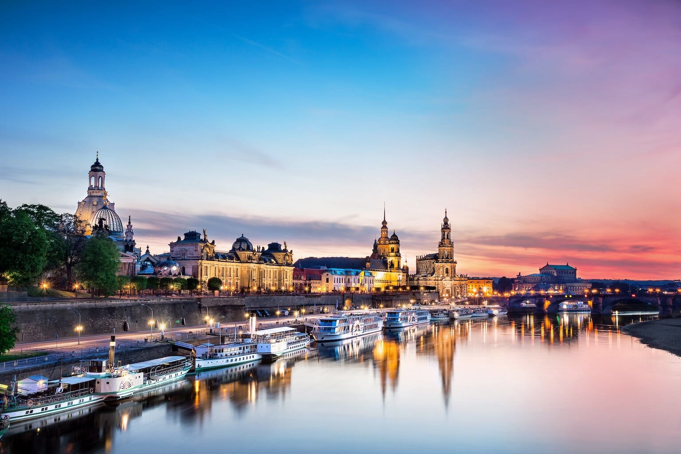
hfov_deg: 53.1
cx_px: 340
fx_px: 681
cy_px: 227
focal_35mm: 36
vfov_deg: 36.9
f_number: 9
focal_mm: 24
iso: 50
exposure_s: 13
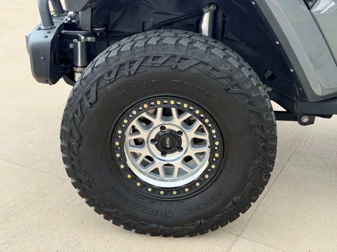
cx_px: 168
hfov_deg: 39.7
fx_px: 467
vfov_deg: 30.3
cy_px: 126
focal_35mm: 48
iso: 64
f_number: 1.78
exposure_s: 1/301
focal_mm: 6.76
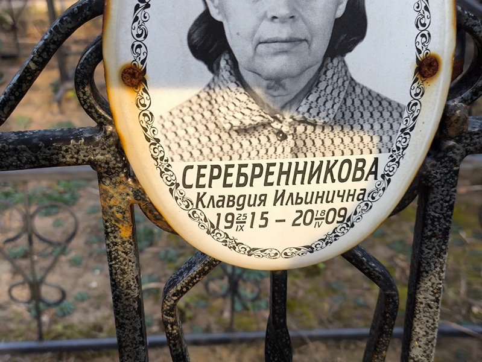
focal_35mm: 50
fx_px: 697
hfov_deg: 38.2
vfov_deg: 29.1
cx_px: 241
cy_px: 181
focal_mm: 4.71
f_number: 1.7
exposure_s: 1/179
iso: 50
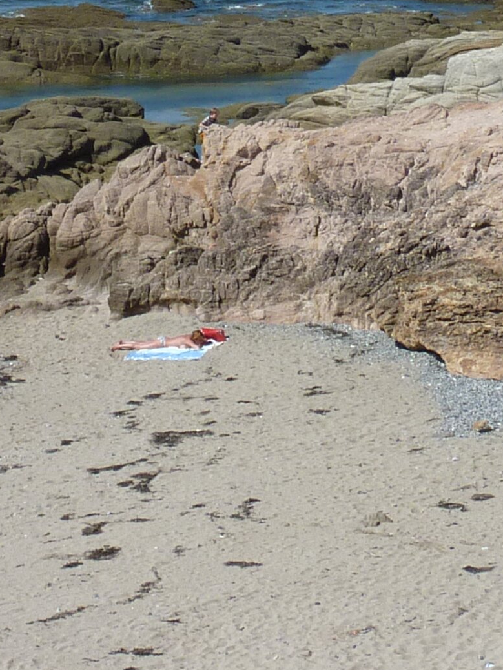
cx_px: 109
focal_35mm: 130
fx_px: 2518
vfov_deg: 14.8
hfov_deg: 11.4
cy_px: -82
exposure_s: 1/500
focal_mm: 6.1
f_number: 5.6
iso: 80
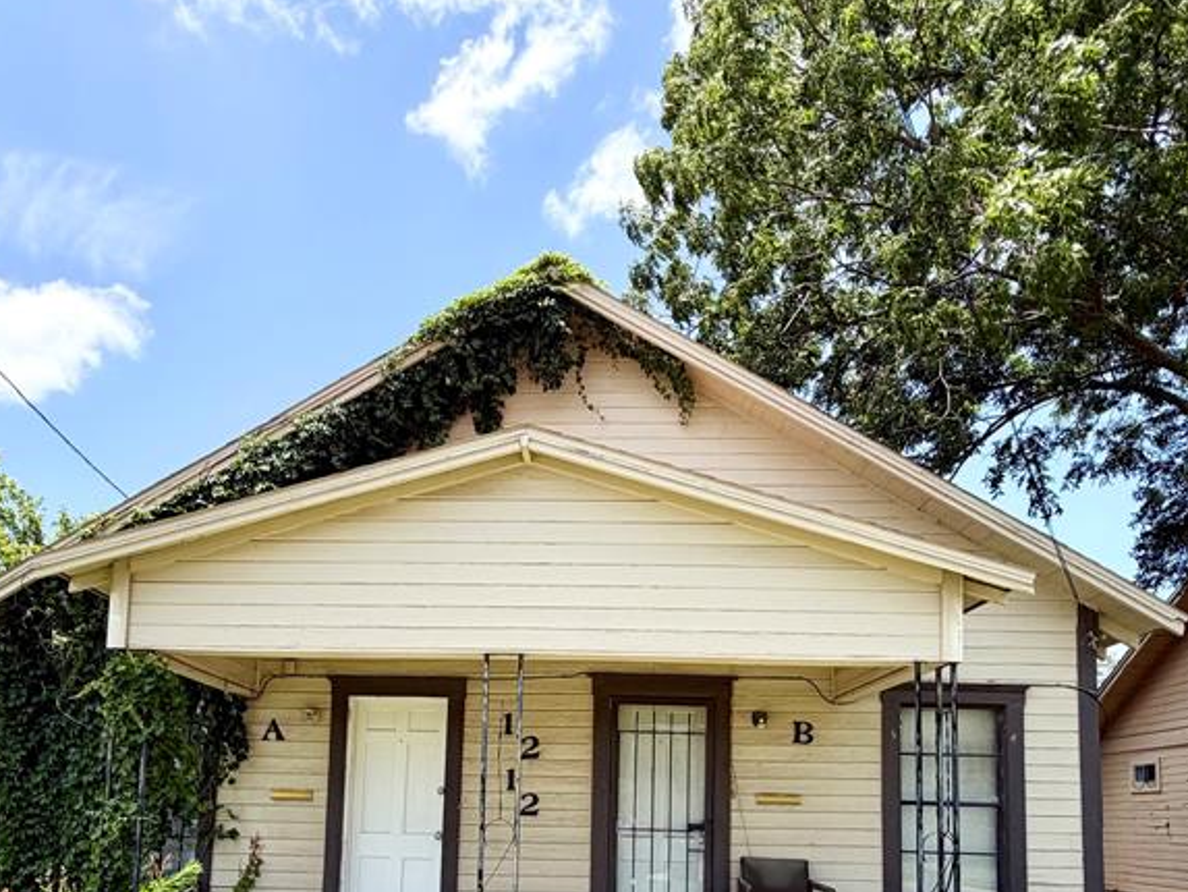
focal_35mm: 25
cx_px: 572
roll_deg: -0.9
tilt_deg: +3.8
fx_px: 858
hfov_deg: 69.4
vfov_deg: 50.7
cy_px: 745
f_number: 2.2
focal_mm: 2.22
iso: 25
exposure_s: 1/770
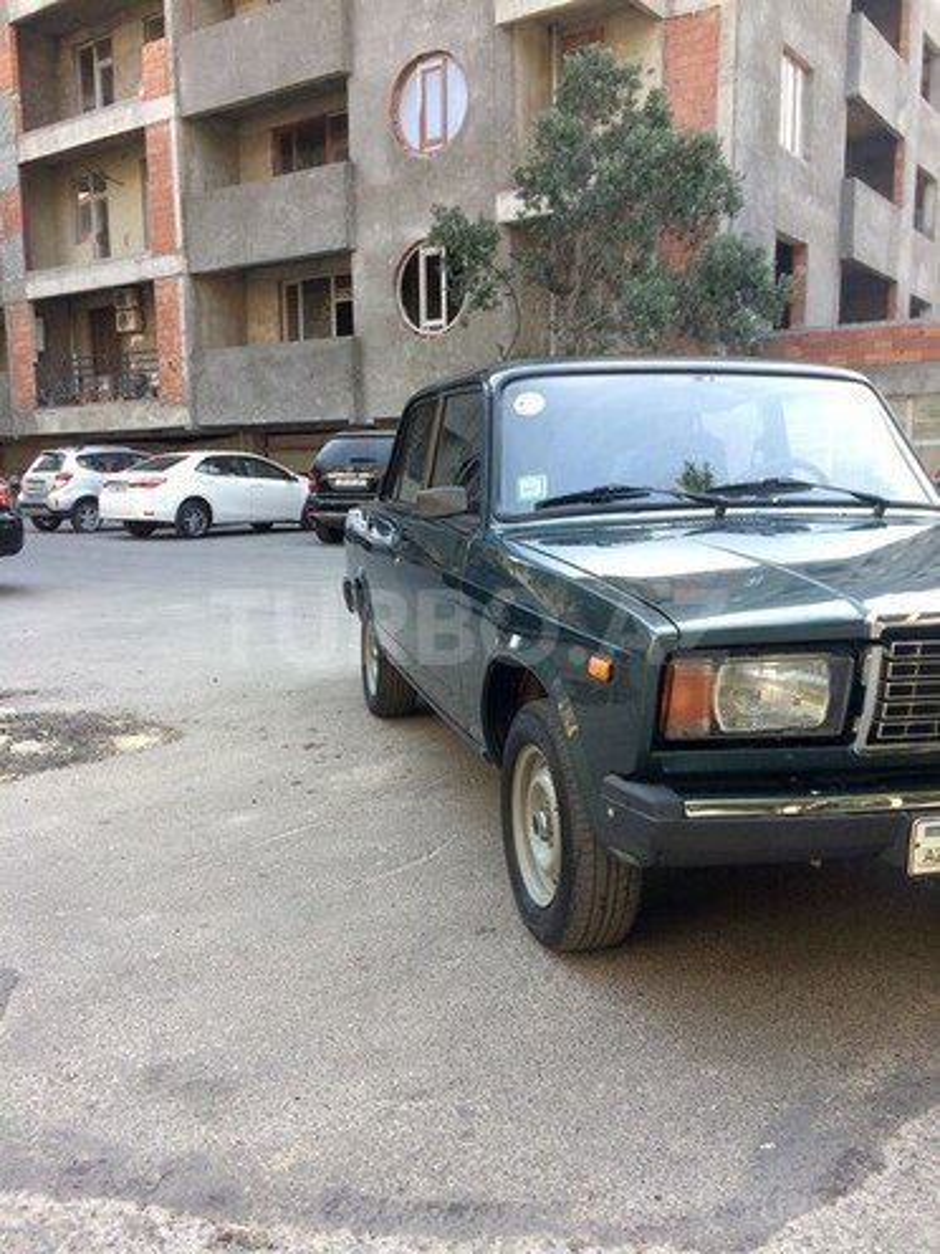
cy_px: 627
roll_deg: +1.5
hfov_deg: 48.2
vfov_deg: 61.7
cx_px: 470
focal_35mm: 29
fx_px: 1050
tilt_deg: -13.2
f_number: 2.2
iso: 32
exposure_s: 1/132
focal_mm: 4.15
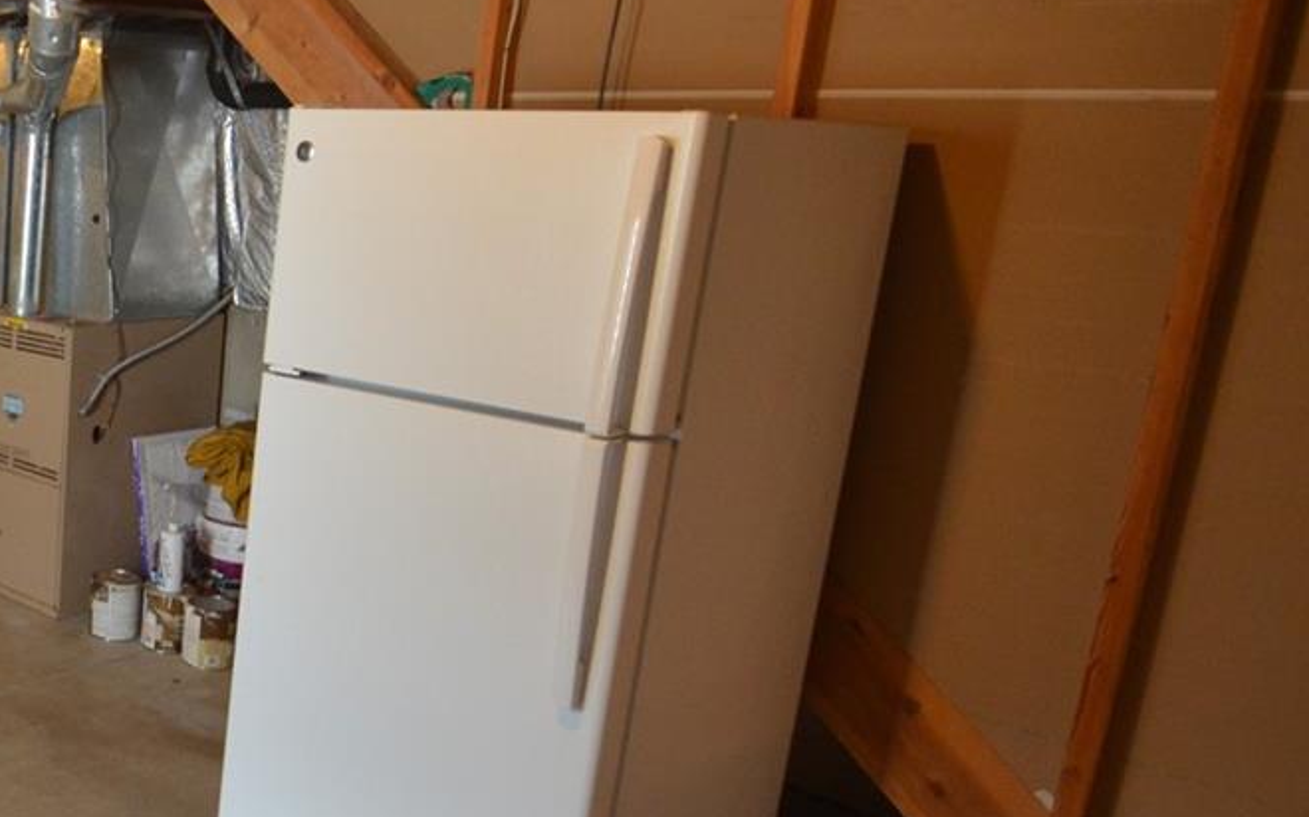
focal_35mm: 37
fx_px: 1320
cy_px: 447
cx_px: -145
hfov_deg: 41.5
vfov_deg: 34.4
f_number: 4
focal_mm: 10
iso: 800
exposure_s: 1/60
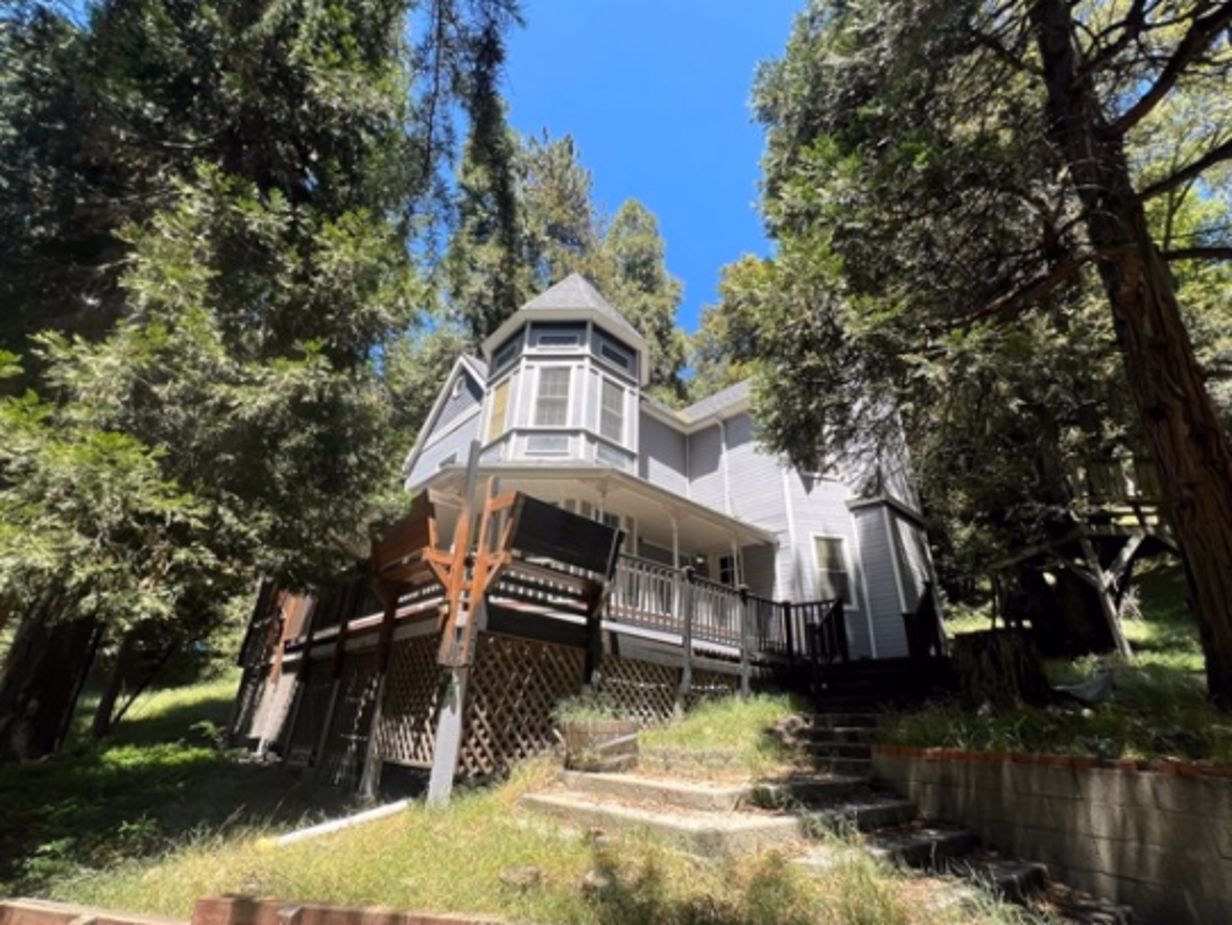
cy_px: 475
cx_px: 618
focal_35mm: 14
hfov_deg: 102.0
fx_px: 498
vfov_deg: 85.7
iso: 32
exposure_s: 1/501
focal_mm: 1.57
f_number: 1.8
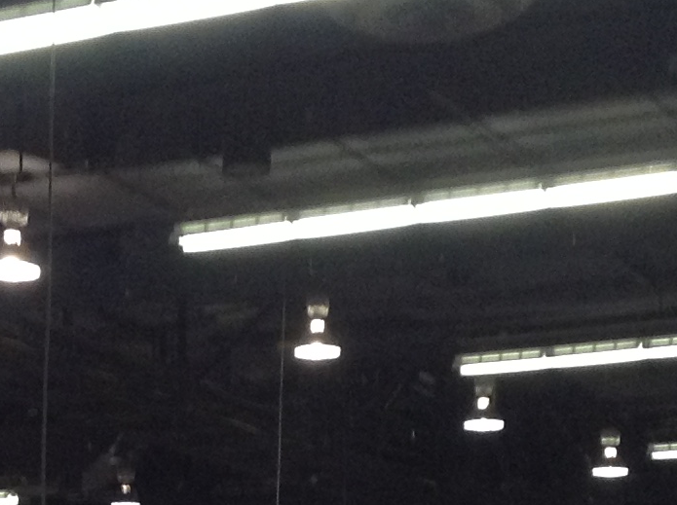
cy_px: 485
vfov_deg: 11.9
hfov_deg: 16.0
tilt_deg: +7.3
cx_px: 224
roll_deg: -0.6
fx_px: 2402
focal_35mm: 123
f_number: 2.4
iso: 100
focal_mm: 3.3
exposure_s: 1/24
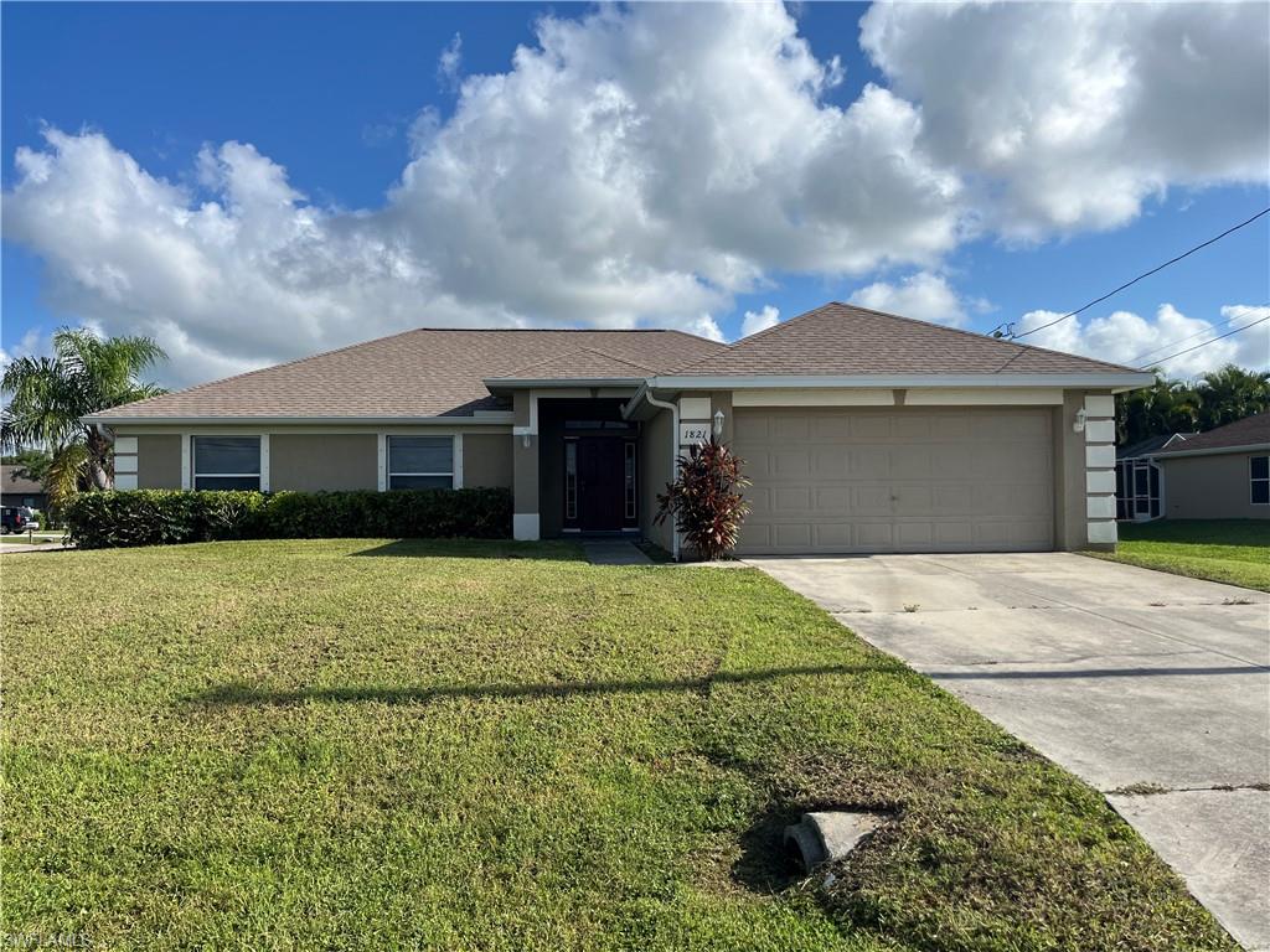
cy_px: 476
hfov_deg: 67.3
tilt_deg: +0.8
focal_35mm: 26
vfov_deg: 53.1
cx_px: 635
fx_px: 954
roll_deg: +0.9
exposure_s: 1/4484
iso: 50
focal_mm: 5.1
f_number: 1.6
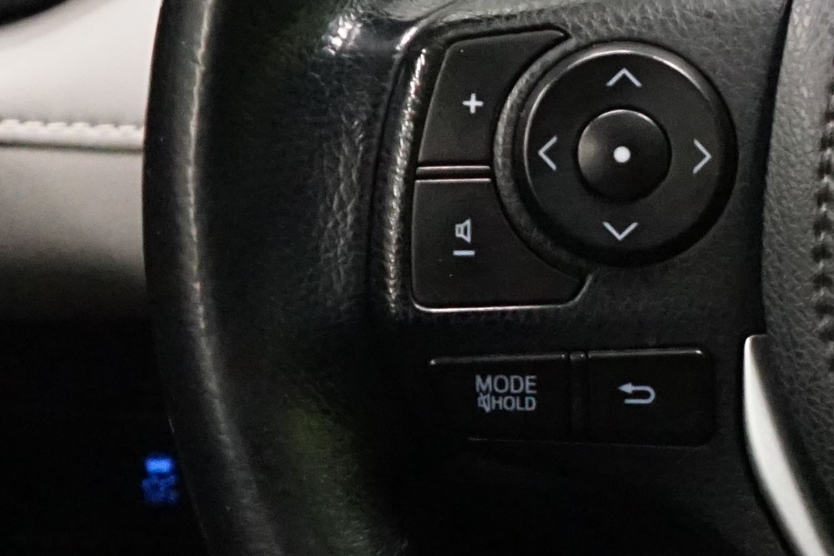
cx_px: 1208
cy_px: 101
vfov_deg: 8.4
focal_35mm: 164
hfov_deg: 12.0
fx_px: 3799
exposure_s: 1/60
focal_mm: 38
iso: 6400
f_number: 4
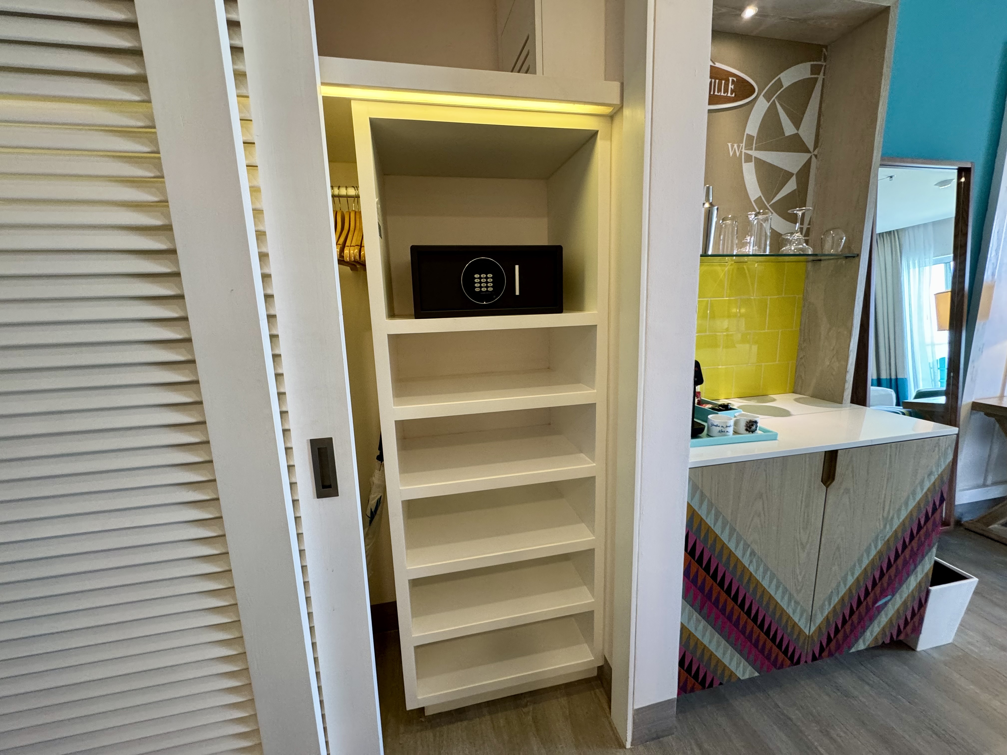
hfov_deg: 102.1
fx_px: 407
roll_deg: +1.5
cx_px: 504
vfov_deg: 85.7
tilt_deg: -11.7
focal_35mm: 14
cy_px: 378
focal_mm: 2.22
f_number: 2.2
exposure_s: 1/60
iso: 250
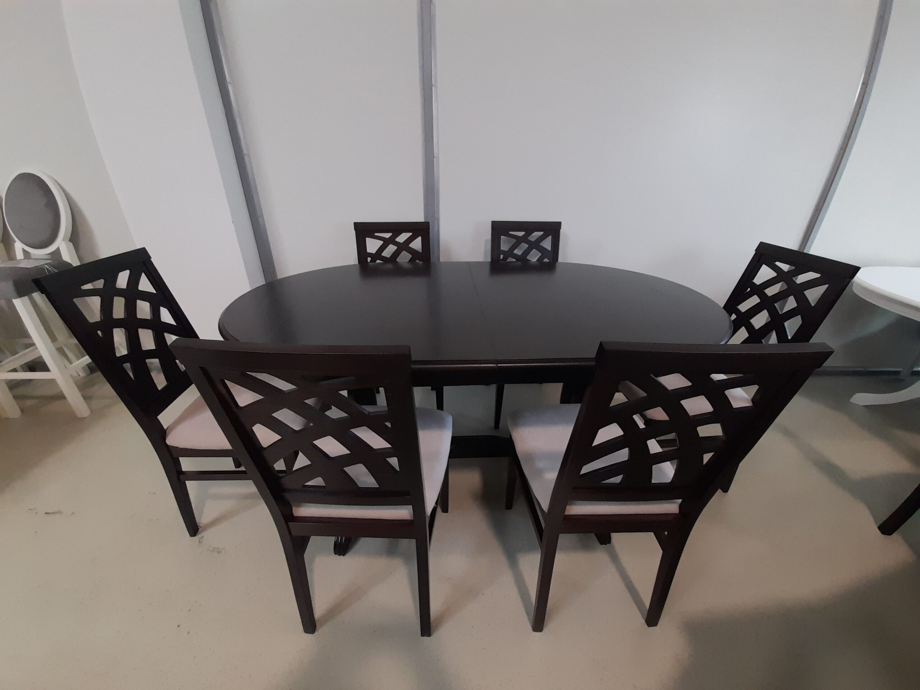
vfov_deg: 89.9
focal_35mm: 13
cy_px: 345
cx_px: 460
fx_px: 346
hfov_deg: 106.2
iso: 160
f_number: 2.2
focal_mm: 1.42
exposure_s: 1/50
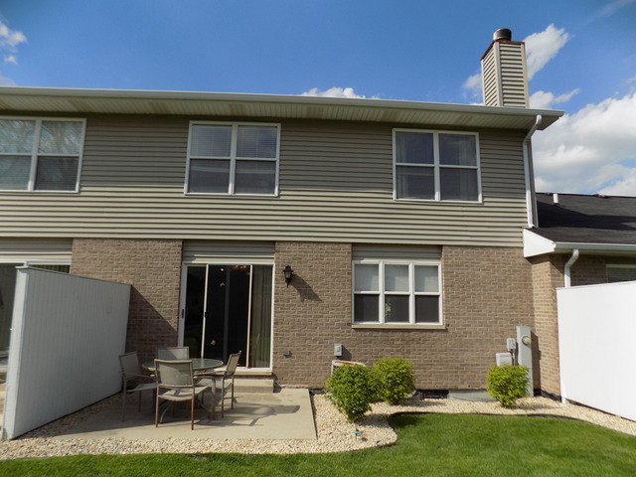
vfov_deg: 58.9
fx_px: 423
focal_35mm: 23
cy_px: 238
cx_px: 318
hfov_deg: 73.9
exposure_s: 1/160
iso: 80
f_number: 9.9
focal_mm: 4
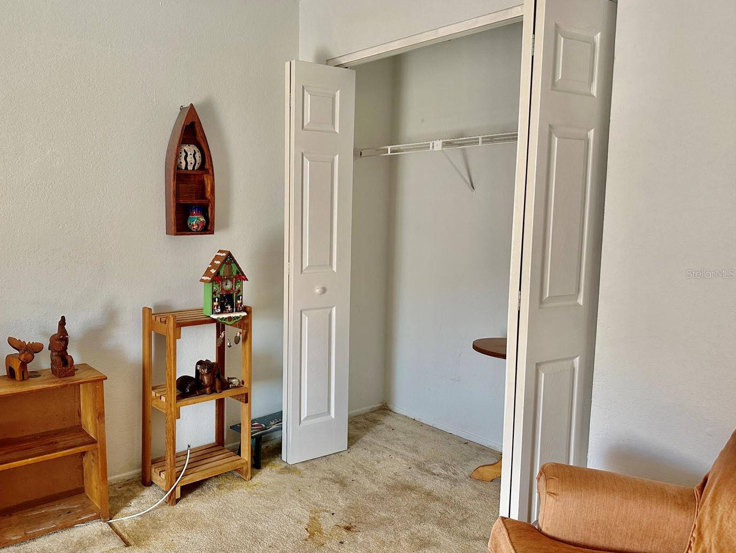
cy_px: 274
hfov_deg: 63.1
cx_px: 308
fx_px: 595
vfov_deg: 49.8
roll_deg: -1.6
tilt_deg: -3.1
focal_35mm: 28
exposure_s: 1/121
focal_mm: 6.86
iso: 125
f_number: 1.78
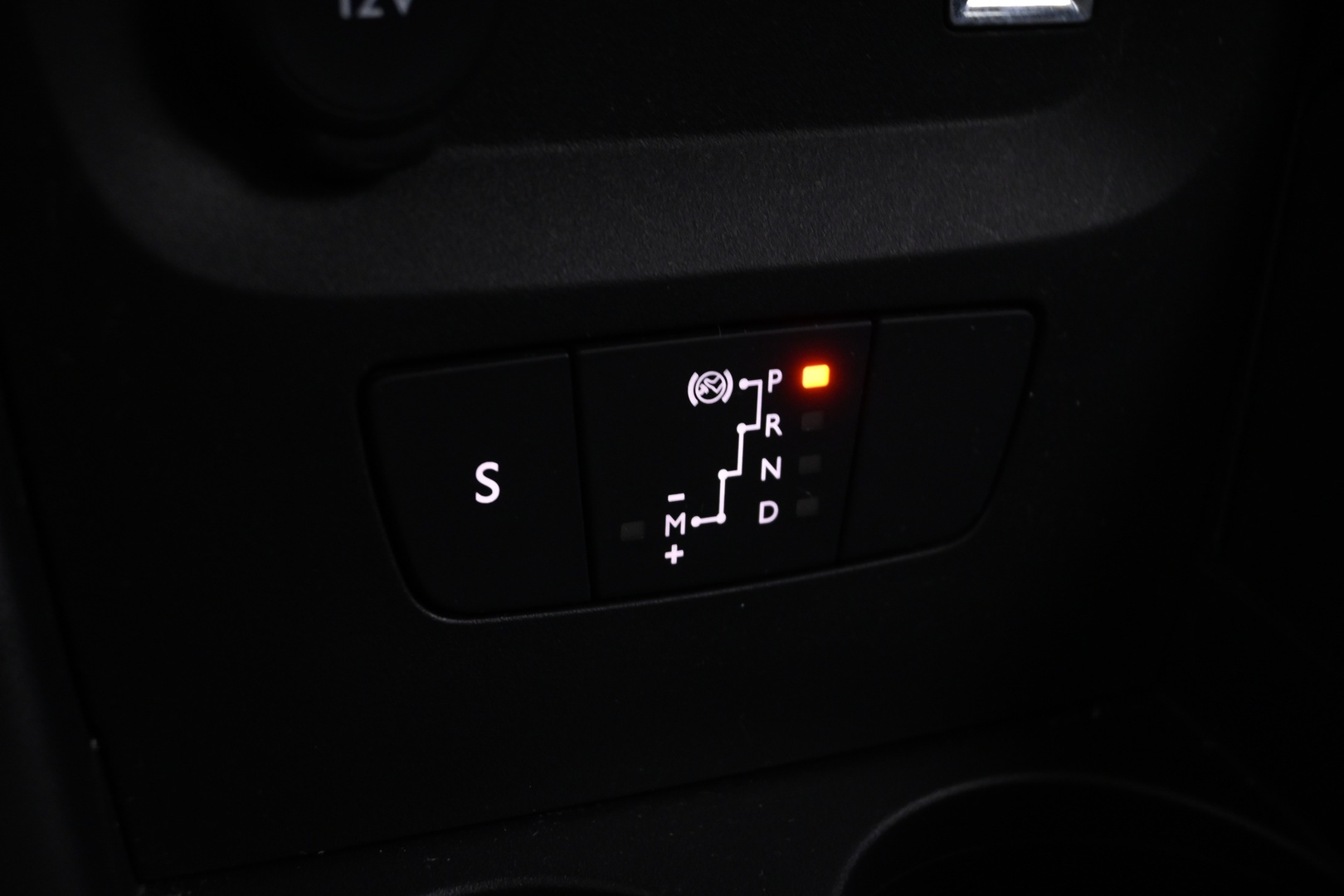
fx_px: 1848
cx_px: 672
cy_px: 448
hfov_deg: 40.0
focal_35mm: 50
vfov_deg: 27.3
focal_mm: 33
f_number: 5
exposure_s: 1/2
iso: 1600
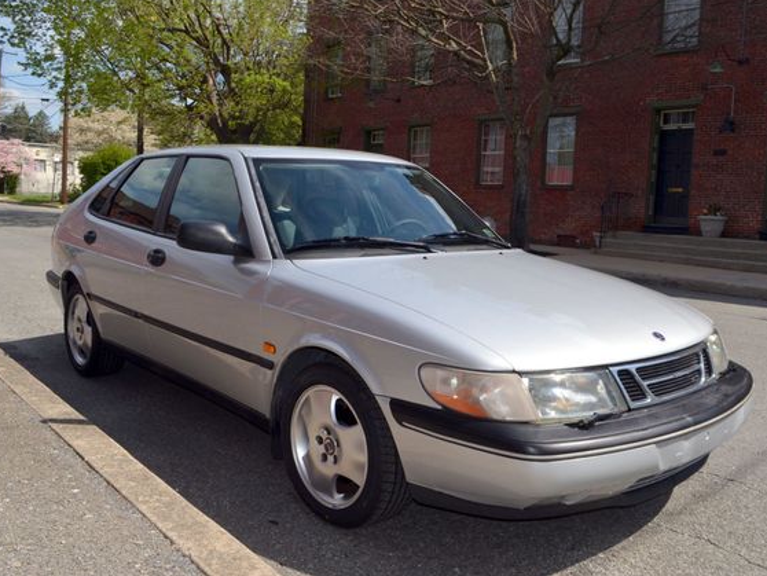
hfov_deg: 55.3
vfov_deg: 43.0
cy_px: 286
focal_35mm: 33
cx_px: 403
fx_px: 732
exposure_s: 1/200
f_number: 13
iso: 100
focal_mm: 20
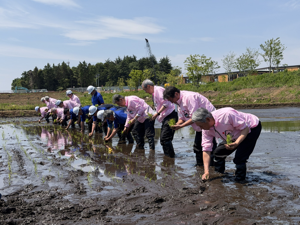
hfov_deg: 39.7
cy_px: 112
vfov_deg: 30.3
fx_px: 416
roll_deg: +1.5
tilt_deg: -2.6
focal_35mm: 48
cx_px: 150
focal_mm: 6.76
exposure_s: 1/3891
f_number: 1.78
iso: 64
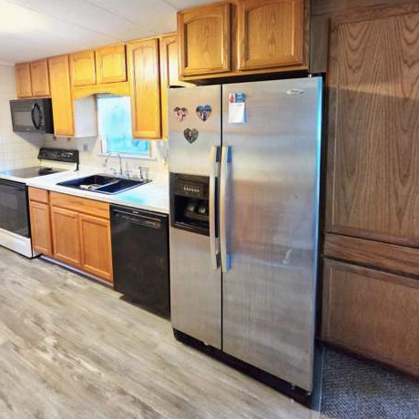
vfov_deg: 84.5
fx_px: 219
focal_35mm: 16
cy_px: 141
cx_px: 213
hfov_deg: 87.4
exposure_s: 1/60.2
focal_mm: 2.2
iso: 640
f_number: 2.2
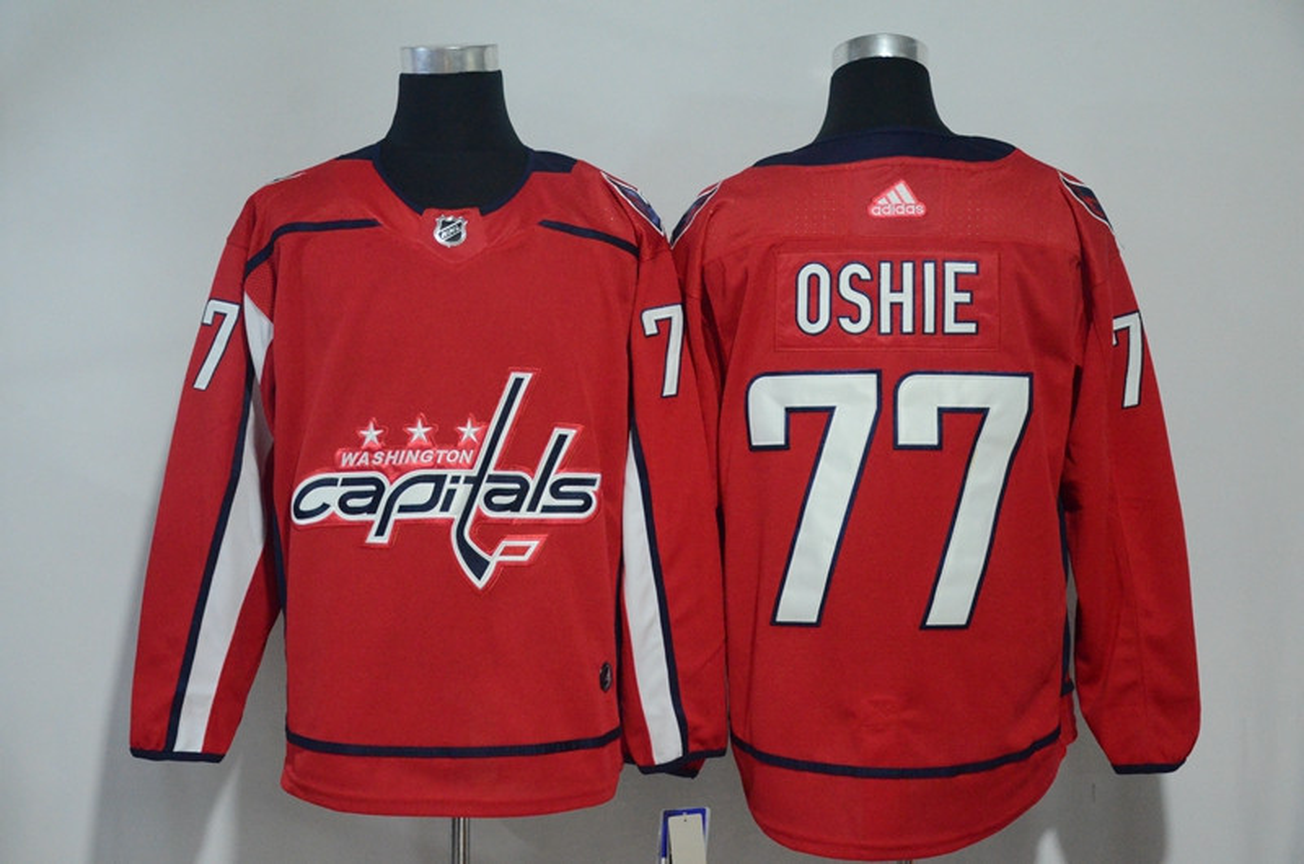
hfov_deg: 32.0
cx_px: 652
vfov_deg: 21.5
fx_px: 2277
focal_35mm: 63
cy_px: 432
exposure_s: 1/60
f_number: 4.5
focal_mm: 42
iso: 4000
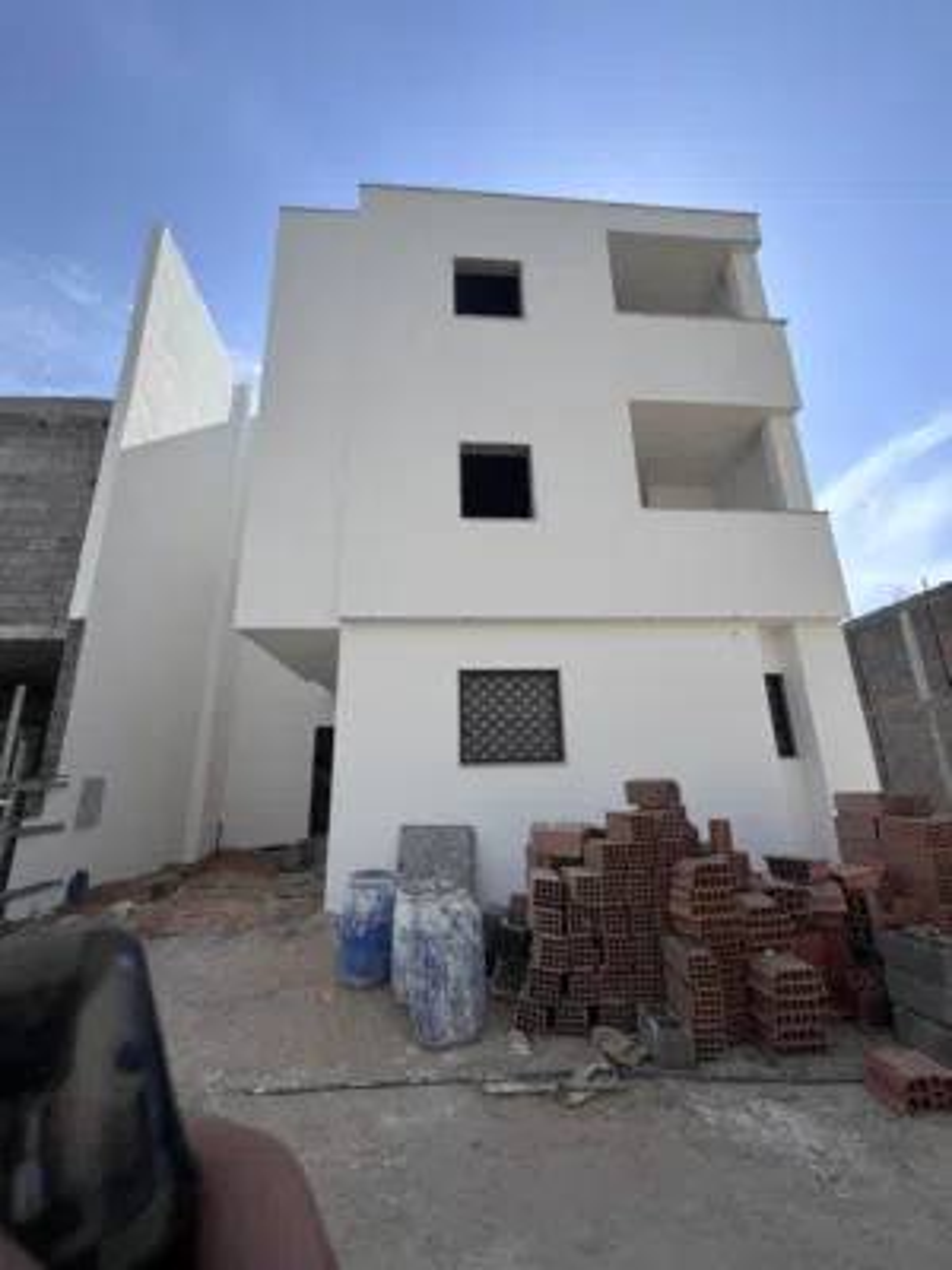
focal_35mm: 14
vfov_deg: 102.1
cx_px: 476
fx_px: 513
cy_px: 635
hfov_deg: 85.7
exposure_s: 1/2342
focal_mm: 2.22
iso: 50
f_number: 2.2
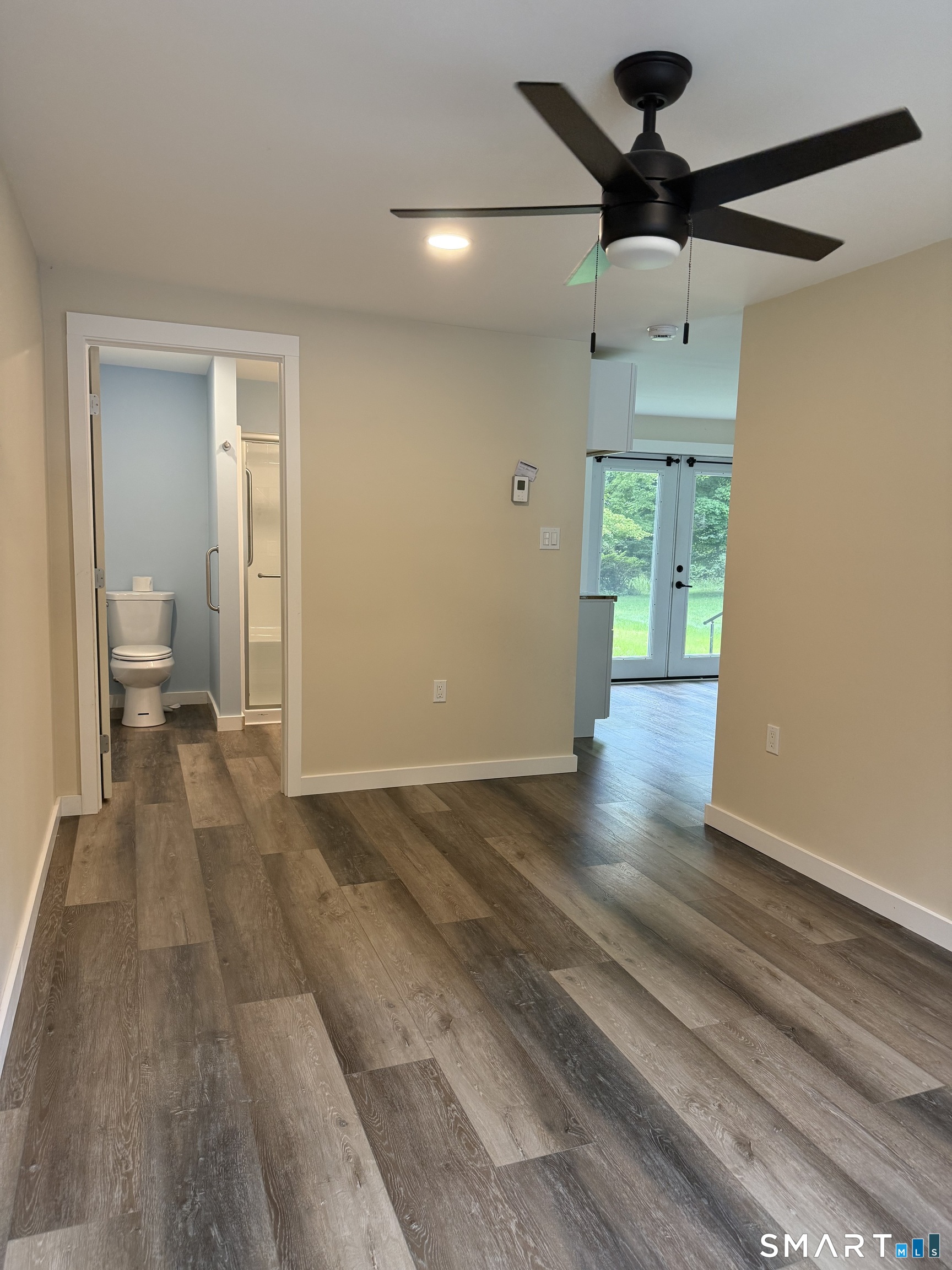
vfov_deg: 71.6
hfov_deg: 56.8
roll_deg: -2.1
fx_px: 880
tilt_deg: -6.1
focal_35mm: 24
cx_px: 476
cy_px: 635
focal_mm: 6.76
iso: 200
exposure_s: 1/120
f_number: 1.78
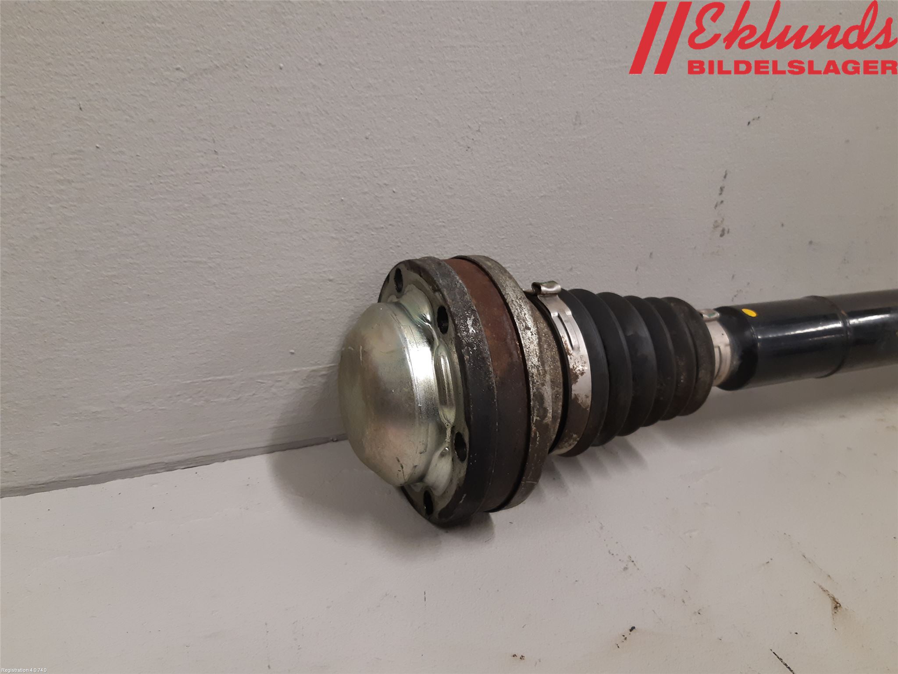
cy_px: 337
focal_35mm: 26
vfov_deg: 53.1
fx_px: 674
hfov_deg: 67.3
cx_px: 449
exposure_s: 1/50
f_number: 1.7
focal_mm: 3.93
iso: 160
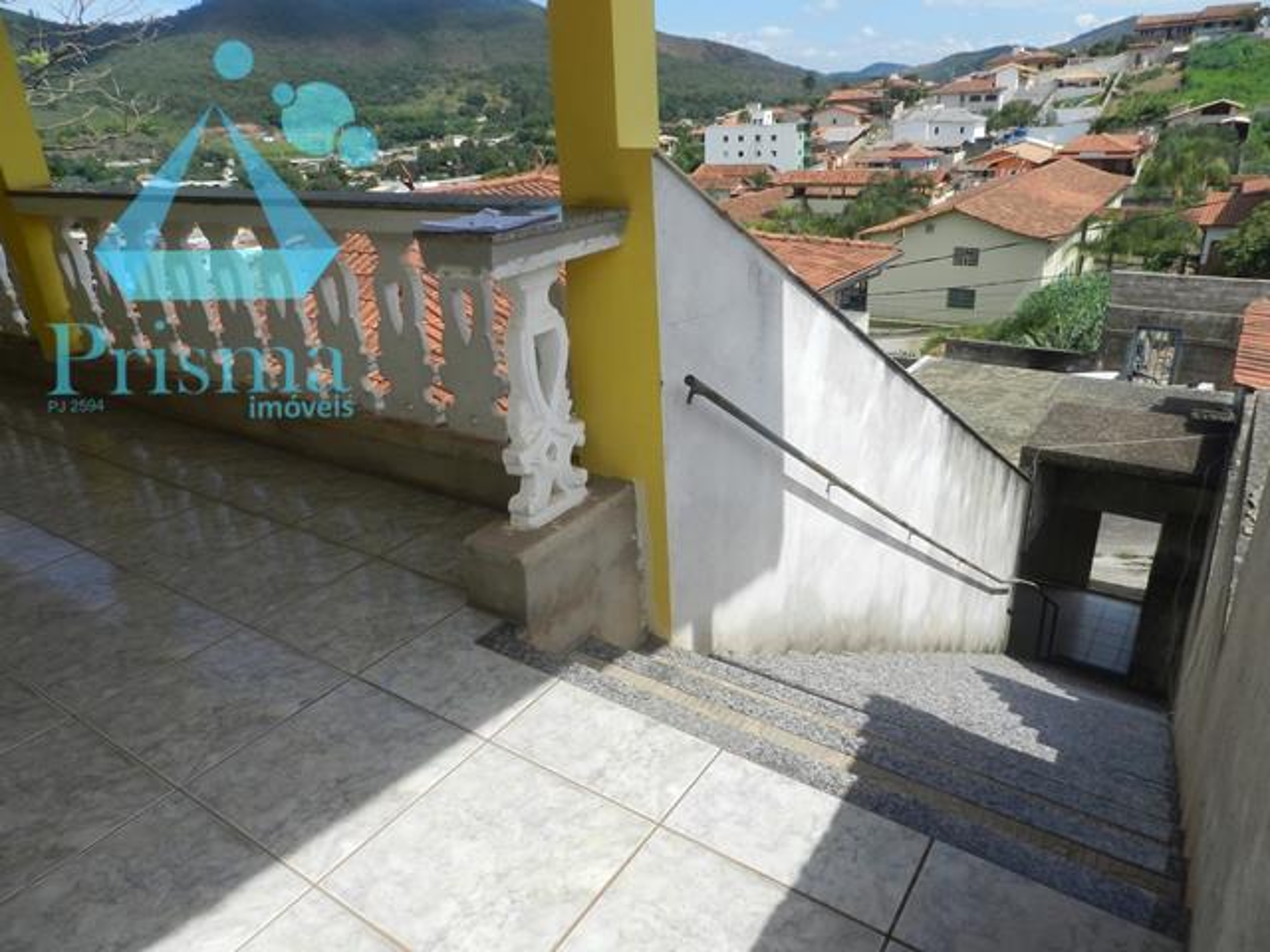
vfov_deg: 58.9
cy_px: 476
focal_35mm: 23
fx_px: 844
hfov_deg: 73.9
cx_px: 635
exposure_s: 1/1000
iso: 160
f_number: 4
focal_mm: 4
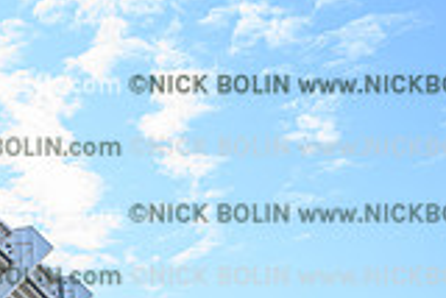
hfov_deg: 21.6
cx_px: -95
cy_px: 536
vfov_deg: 14.0
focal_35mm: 87
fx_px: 1079
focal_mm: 24
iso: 800
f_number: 8
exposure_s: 1/640
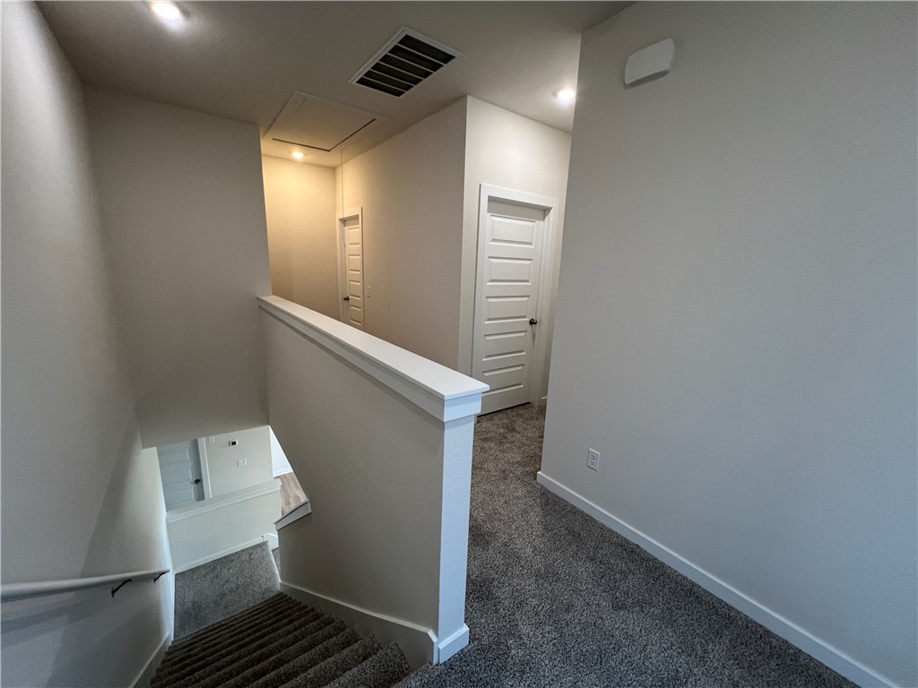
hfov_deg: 106.2
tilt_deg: -12.0
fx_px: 345
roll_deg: -1.5
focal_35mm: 13
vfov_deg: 89.9
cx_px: 459
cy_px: 344
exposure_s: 1/60
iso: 125
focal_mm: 1.57
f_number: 1.8
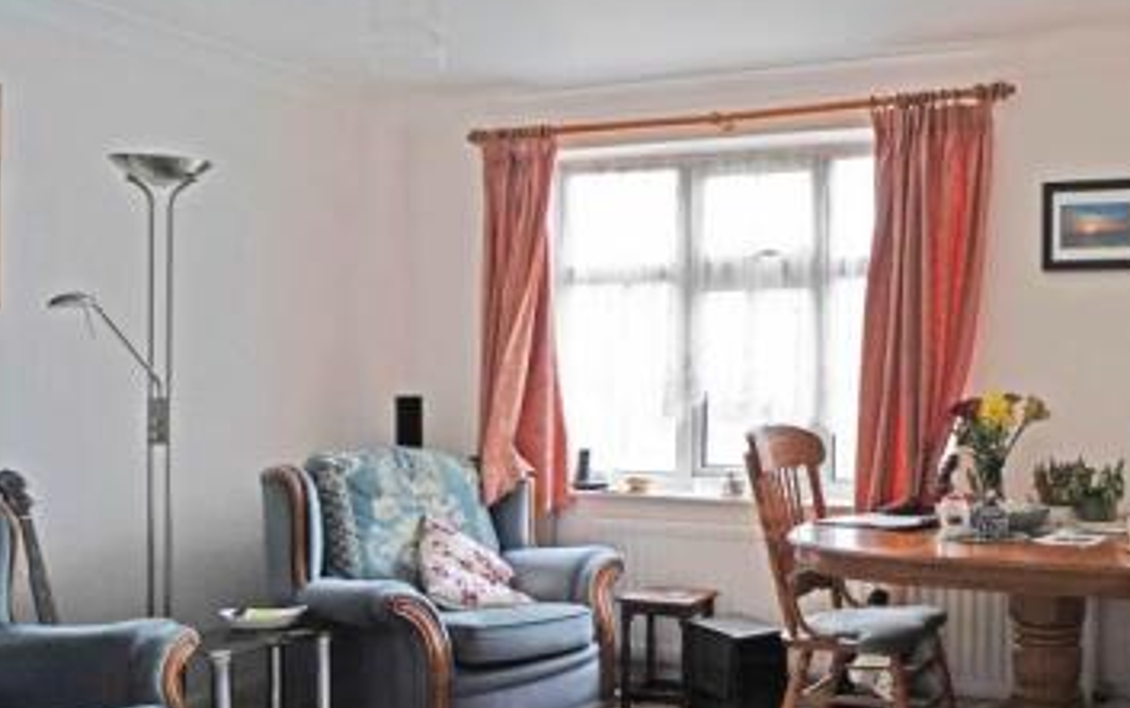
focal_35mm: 34
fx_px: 1048
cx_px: 895
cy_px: 399
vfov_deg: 37.3
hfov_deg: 53.2
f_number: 3.2
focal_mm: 18
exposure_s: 1/160
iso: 1600
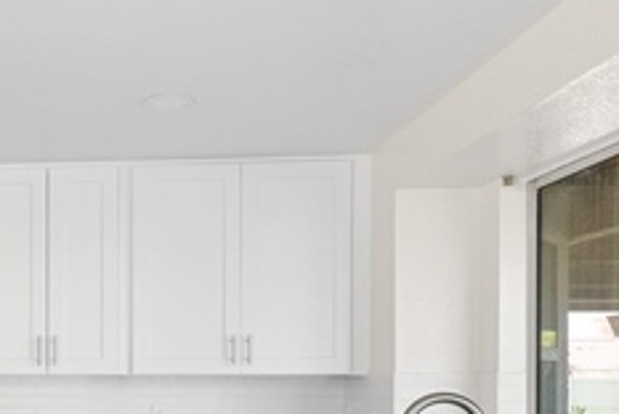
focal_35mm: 47
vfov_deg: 27.7
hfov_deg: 38.5
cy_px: 385
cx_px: 35
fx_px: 802
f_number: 8
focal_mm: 14.5
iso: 1600
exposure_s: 1/50
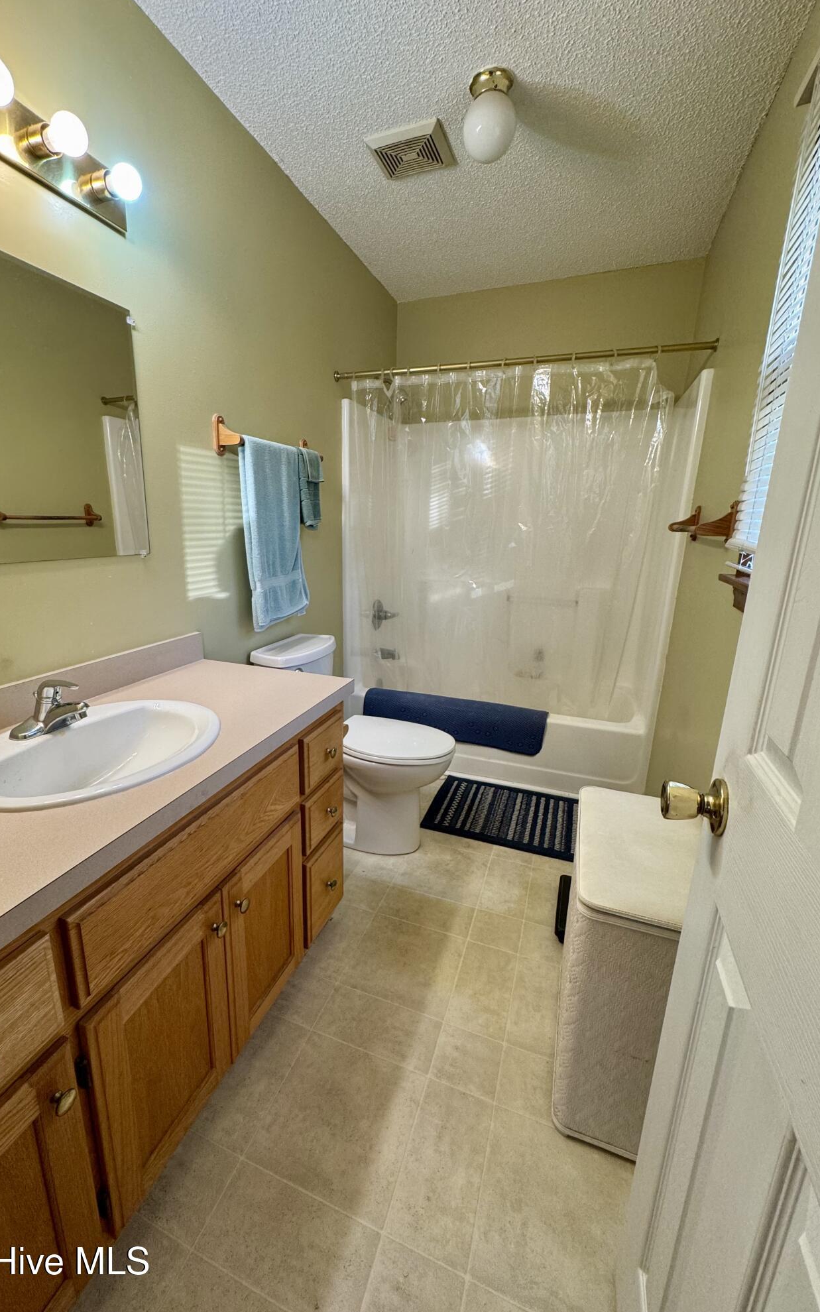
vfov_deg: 101.5
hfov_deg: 74.5
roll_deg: -0.8
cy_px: 659
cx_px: 364
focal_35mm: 15
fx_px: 536
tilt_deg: -15.2
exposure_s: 1/120
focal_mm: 2.22
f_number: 2.2
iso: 160
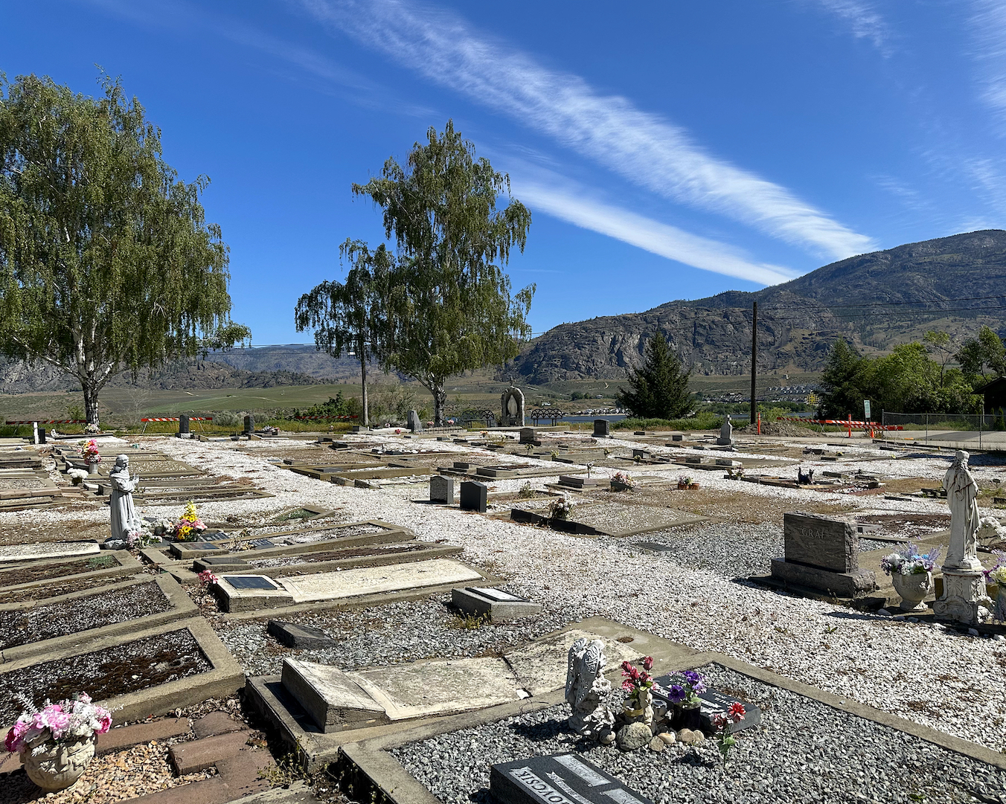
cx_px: 556
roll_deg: +1.6
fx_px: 774
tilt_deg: +0.1
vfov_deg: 54.9
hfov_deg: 65.9
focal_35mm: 26
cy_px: 392
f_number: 1.78
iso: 80
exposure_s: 1/5848
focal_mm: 6.86
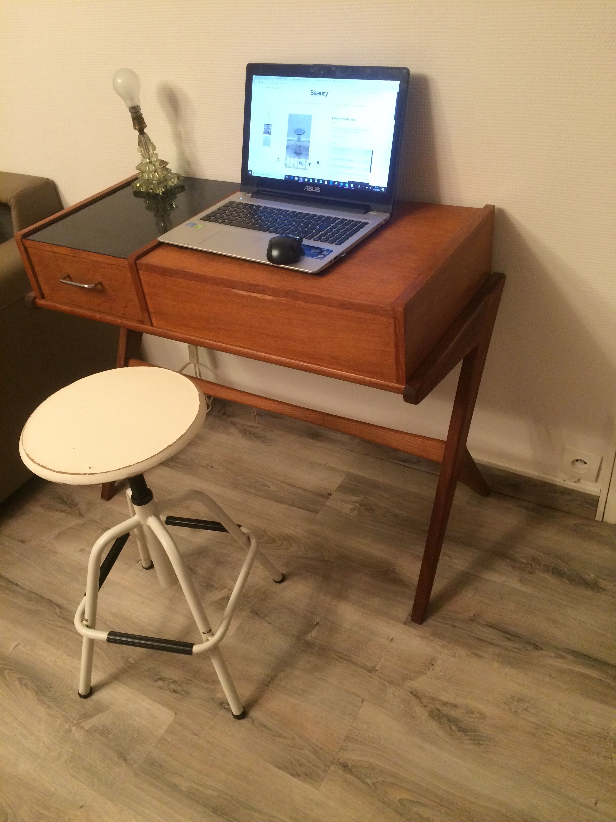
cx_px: 308
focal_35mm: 29
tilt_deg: -40.8
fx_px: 688
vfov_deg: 61.7
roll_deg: +9.2
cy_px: 411
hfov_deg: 48.2
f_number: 2.2
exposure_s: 1/33
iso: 250
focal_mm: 4.15
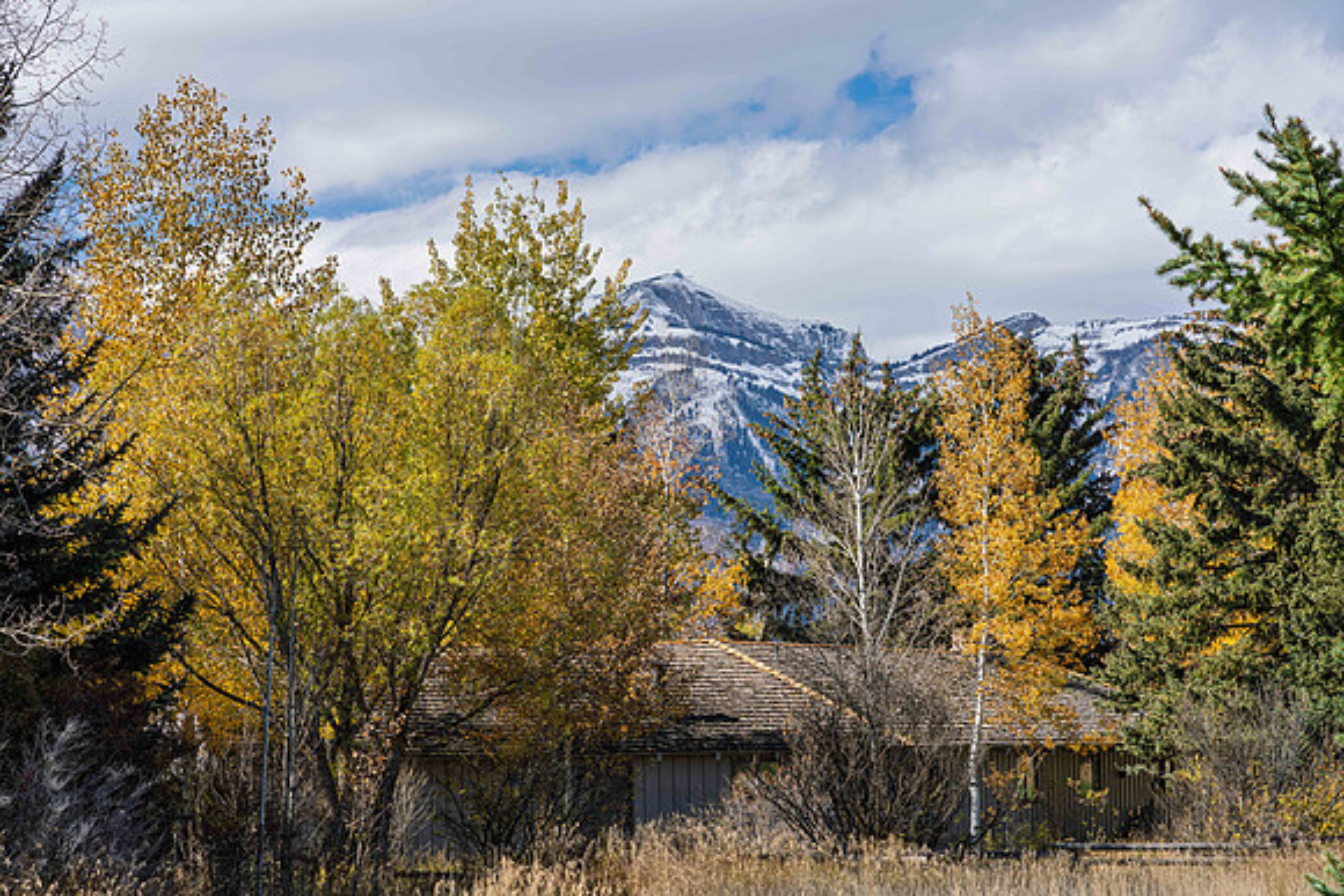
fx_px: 3921
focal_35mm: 105
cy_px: 448
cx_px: 672
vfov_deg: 13.0
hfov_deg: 19.5
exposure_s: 1/640
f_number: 13
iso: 400
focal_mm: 105
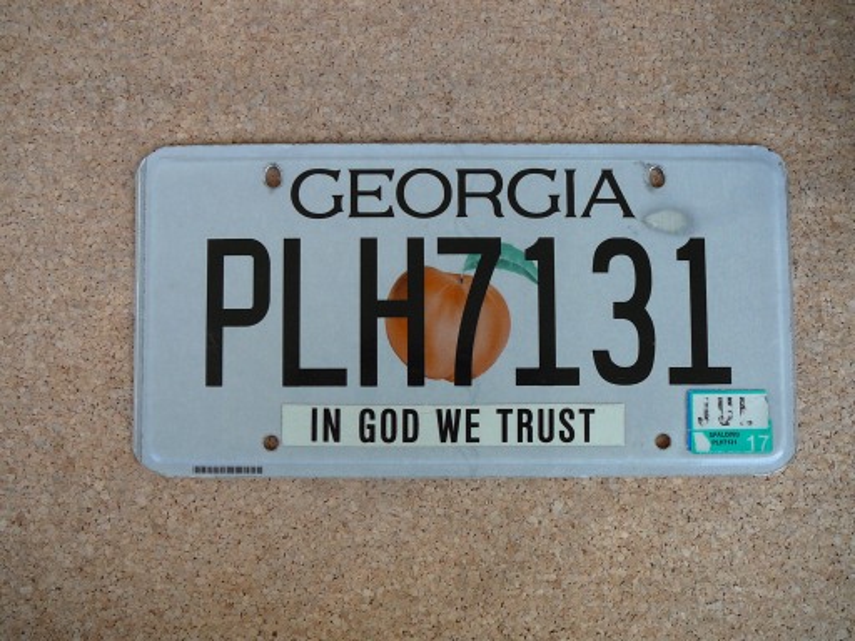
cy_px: 320
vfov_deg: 40.7
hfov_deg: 52.6
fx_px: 864
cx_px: 428
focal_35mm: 35
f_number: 2.8
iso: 80
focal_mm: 5.2
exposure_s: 1/80
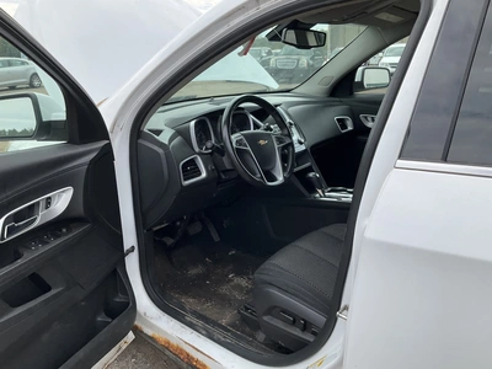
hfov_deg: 61.7
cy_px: 184
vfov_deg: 48.2
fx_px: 412
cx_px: 246
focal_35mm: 29
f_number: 1.8
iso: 25
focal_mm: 3
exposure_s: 1/829
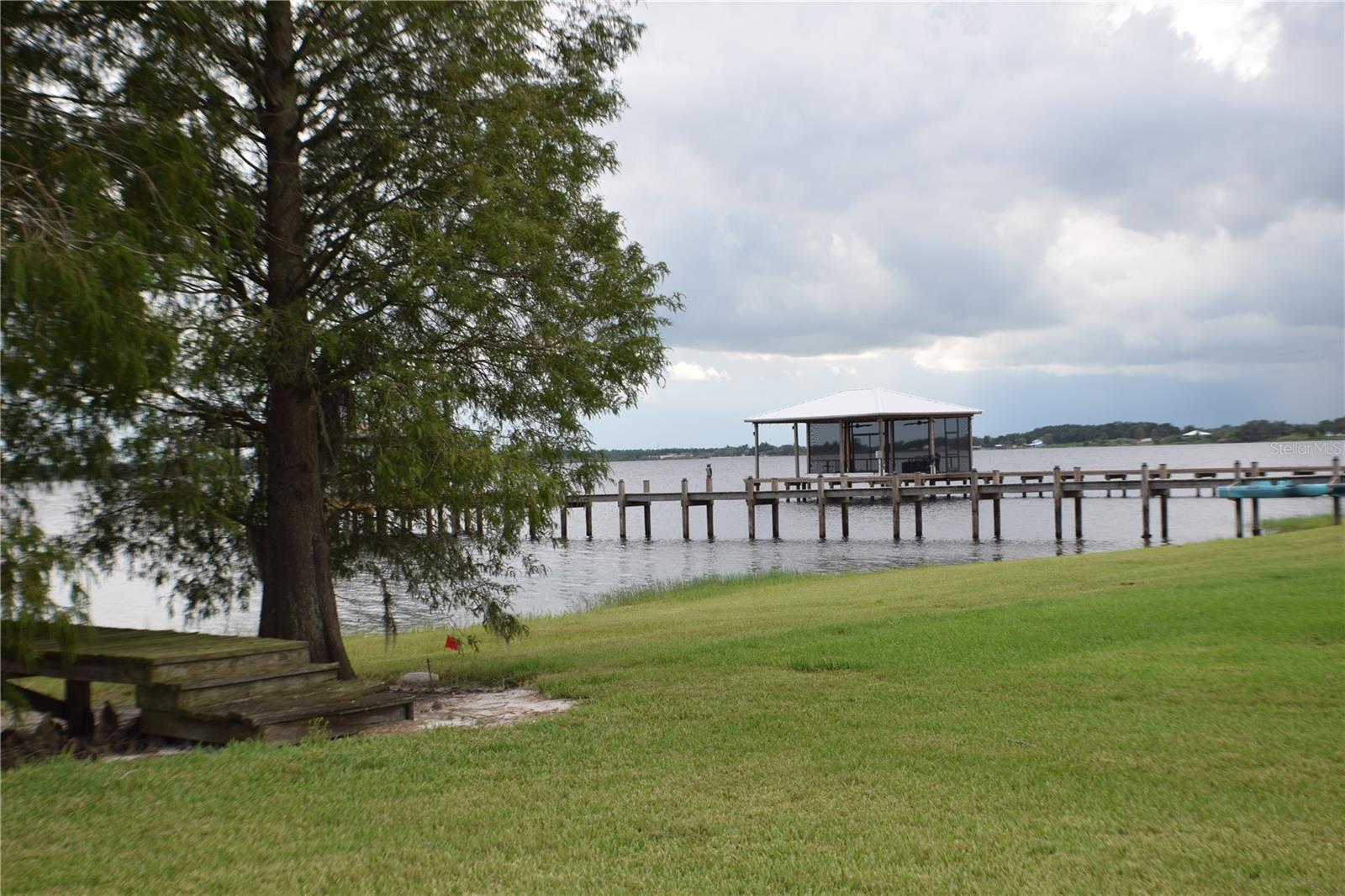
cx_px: 672
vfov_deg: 22.6
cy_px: 448
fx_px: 2241
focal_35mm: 60
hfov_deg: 33.4
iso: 100
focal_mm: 40
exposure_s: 1/160
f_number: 6.3
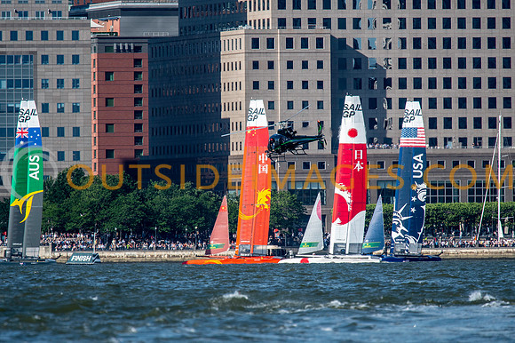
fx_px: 9121
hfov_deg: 3.2
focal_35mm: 638
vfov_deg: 2.2
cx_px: 258
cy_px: 172
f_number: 5.6
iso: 500
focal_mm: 420
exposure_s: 1/1600
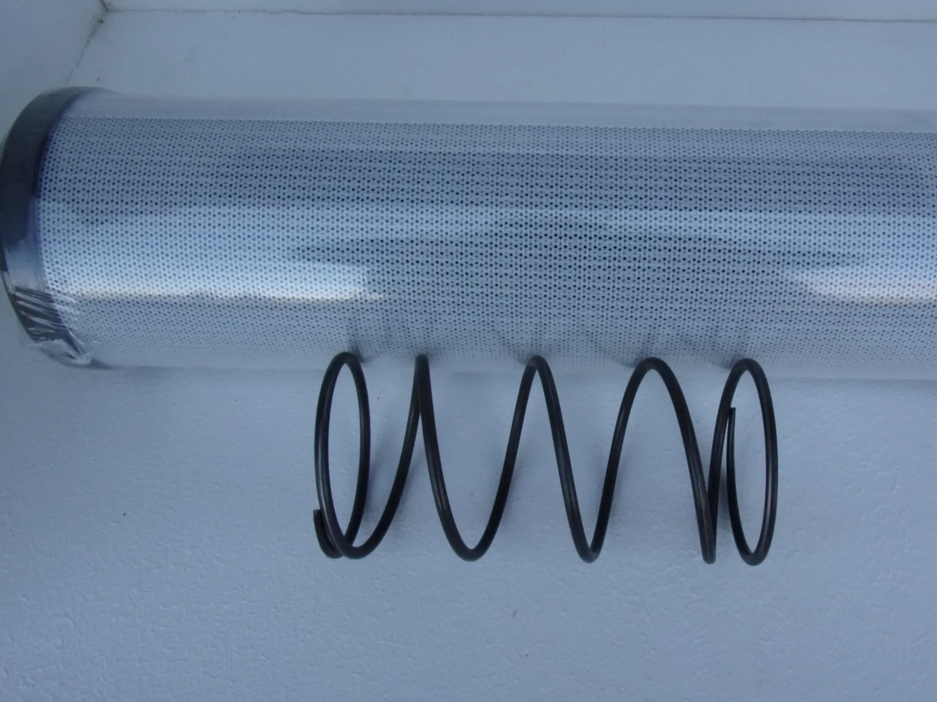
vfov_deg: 46.8
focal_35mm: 30
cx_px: 548
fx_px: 812
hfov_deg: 59.6
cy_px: 348
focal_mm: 4.3
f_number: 3.3
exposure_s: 1/140
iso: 80
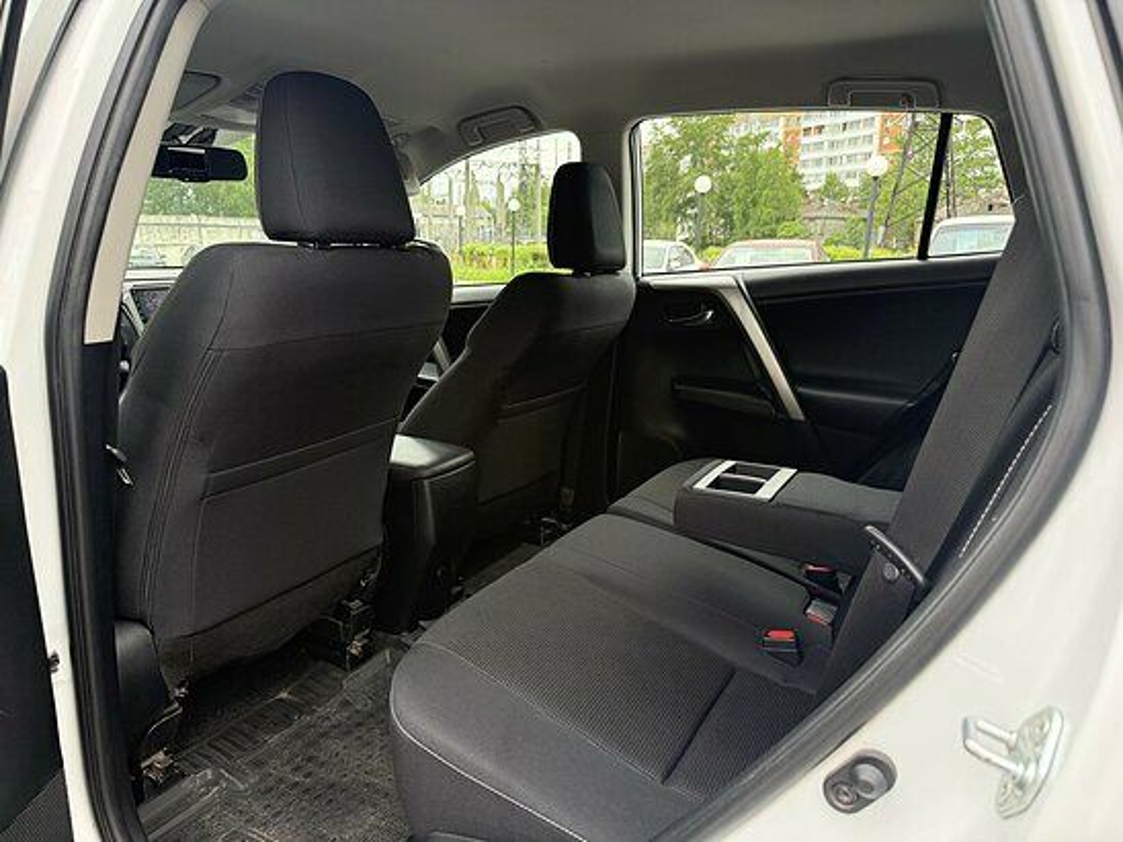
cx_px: 562
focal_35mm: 24
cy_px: 421
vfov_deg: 56.8
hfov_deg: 71.6
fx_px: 779
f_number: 1.78
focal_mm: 6.76
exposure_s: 1/172
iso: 200
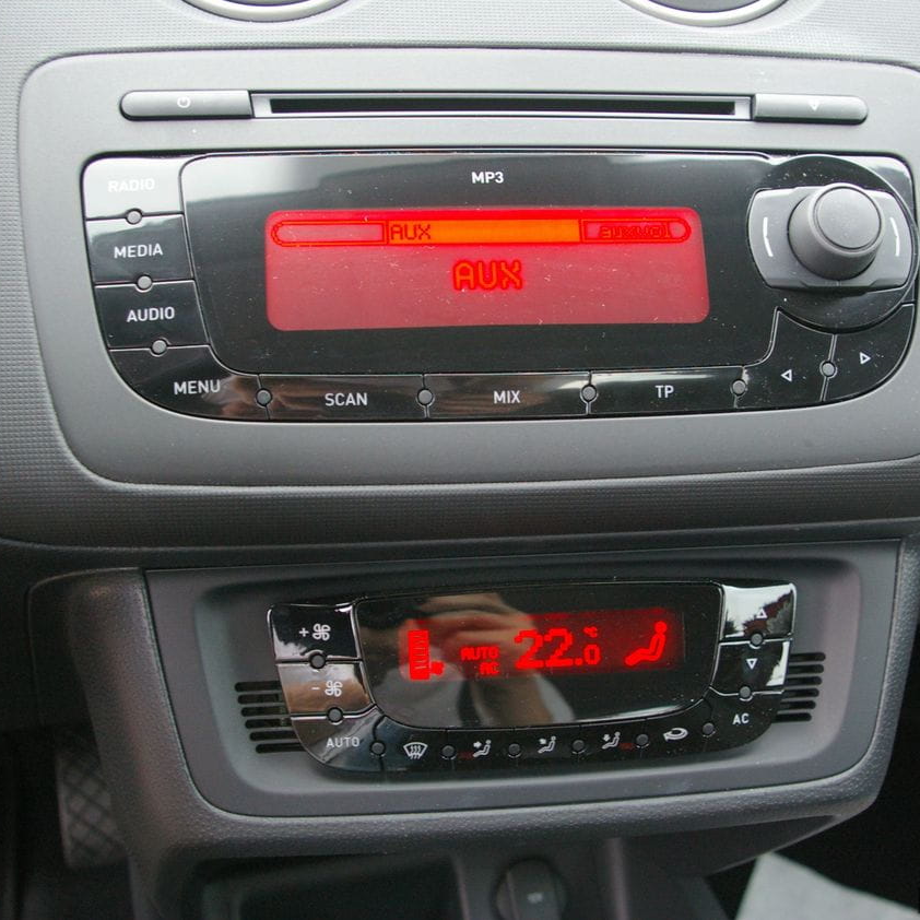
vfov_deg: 41.3
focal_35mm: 41
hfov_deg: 41.2
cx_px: 492
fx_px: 1222
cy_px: 456
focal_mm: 21
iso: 800
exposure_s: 1/30
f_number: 4.5
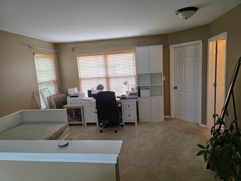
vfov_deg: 58.9
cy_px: 90
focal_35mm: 23
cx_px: 120
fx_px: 160
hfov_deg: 73.9
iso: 200
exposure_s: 1/180
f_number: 1.7
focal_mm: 6.3
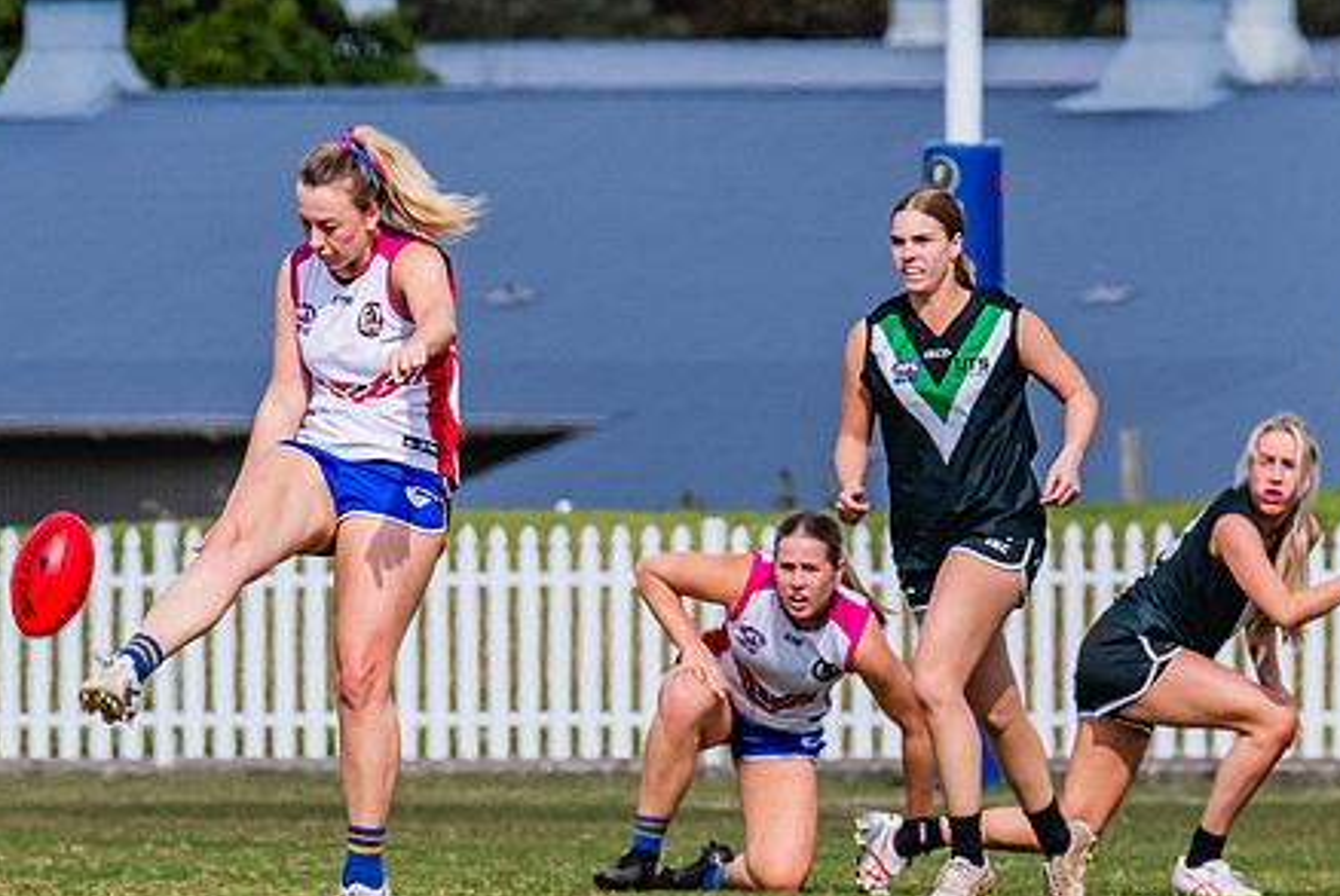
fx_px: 33086
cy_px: 633
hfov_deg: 2.3
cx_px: 286
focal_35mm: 888
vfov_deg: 1.6
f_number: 11
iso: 800
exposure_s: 1/1250
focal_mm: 420
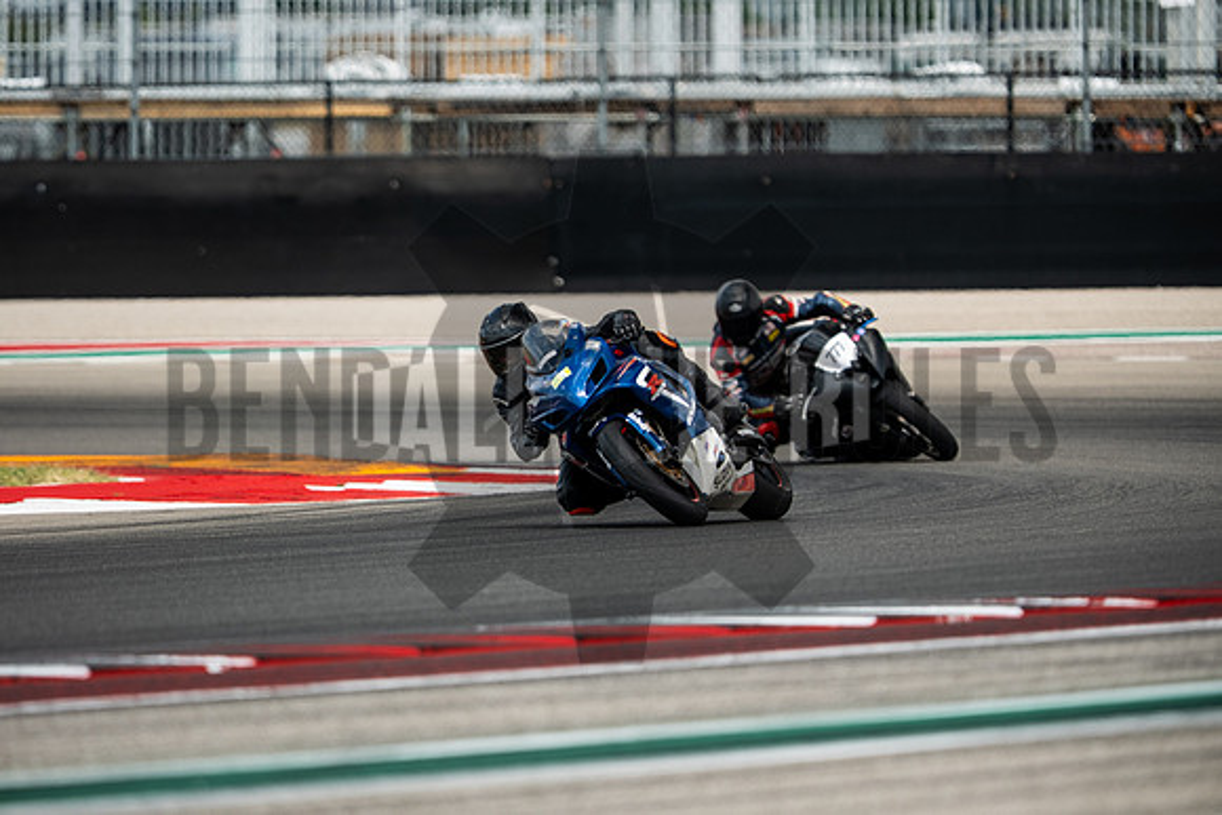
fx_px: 14259
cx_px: 611
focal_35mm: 420
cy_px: 408
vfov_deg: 3.3
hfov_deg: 4.9
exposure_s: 1/1600
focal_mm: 280
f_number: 2.8
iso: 250
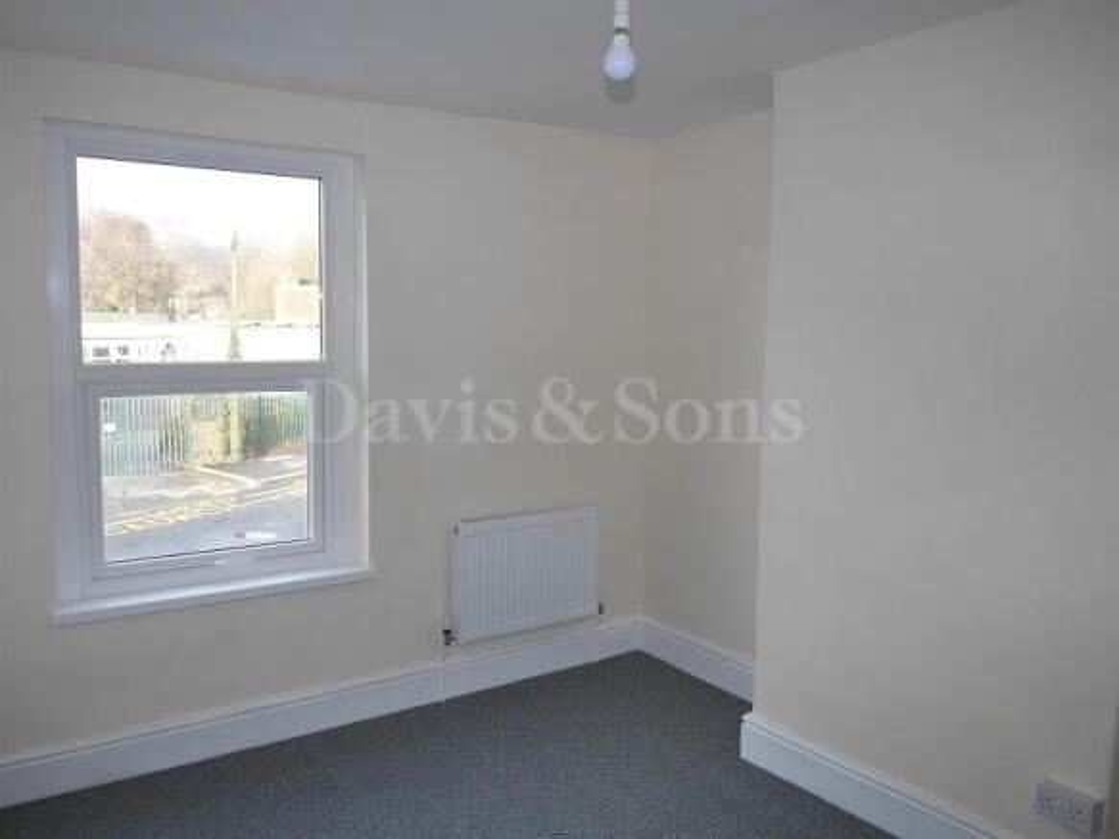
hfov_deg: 63.5
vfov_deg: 49.7
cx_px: 560
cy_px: 420
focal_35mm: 28
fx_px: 905
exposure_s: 1/160
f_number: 3.2
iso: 200
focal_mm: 14
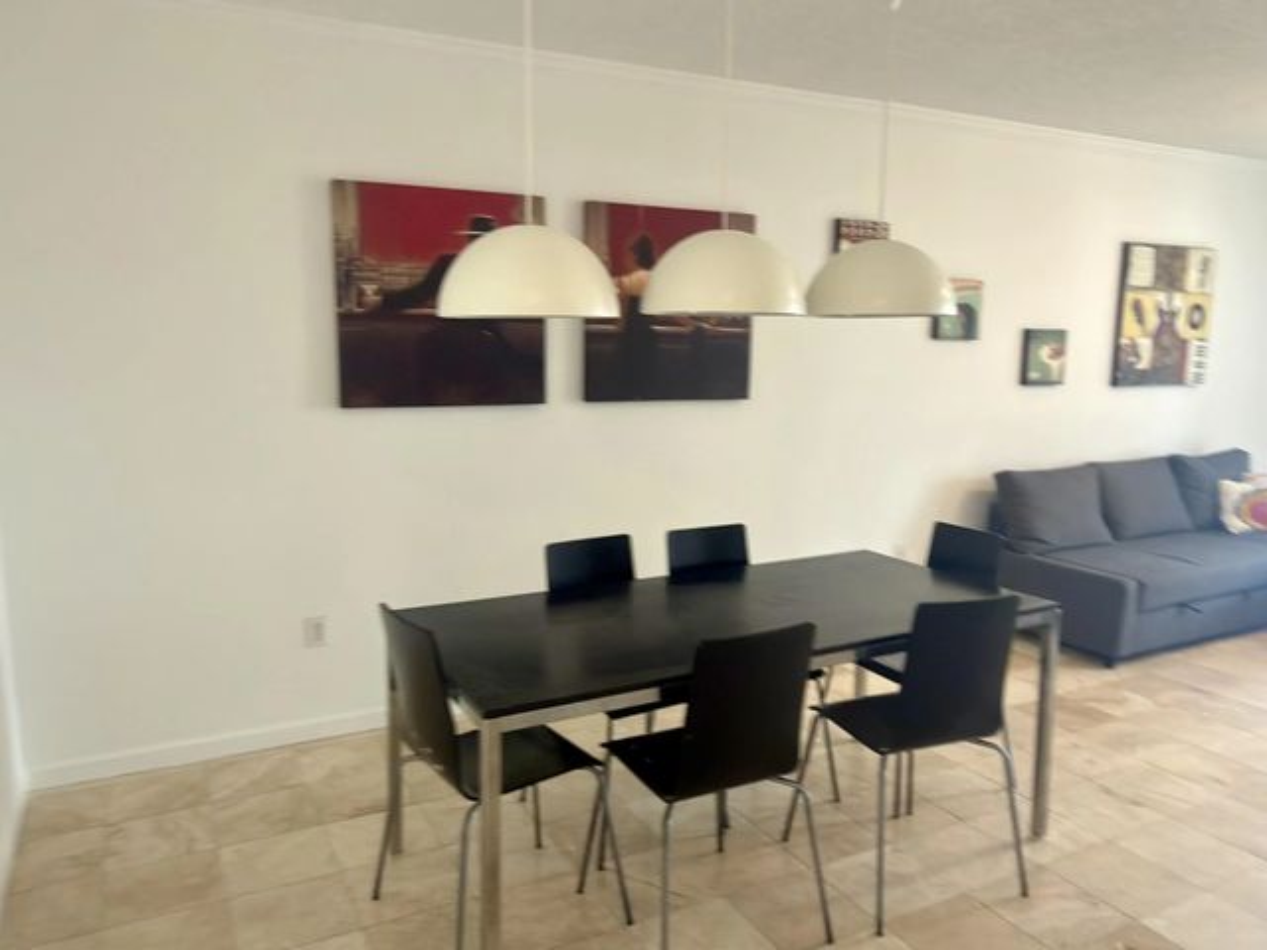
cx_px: 634
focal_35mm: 26
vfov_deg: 53.1
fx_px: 952
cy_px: 475
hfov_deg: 67.3
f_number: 2.2
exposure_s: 1/30
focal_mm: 2.22
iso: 80
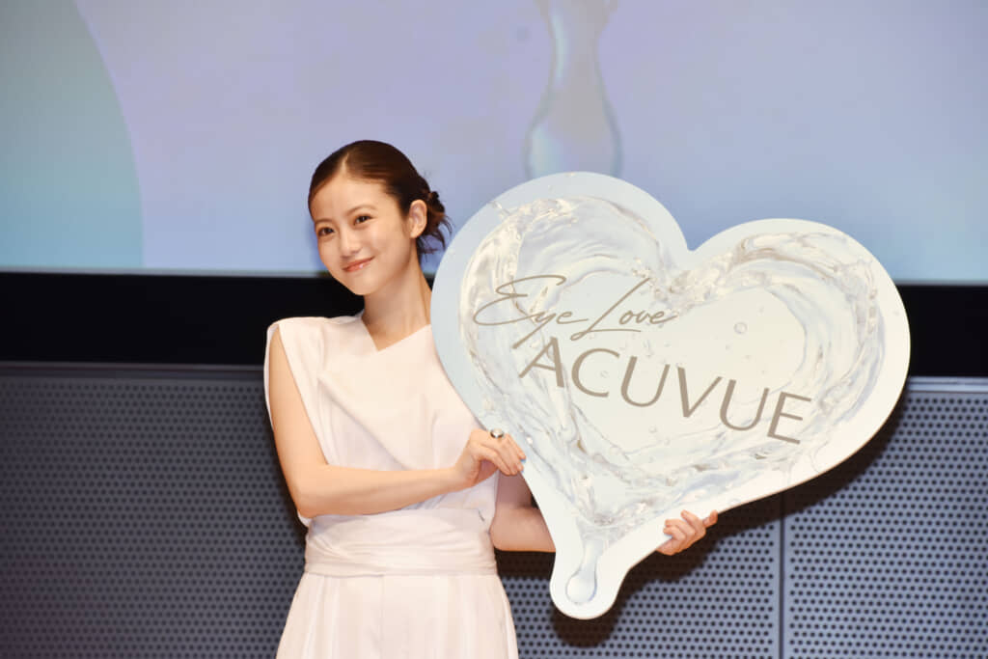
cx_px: 494
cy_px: 330
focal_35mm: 232
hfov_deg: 8.9
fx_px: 6381
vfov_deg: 5.9
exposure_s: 1/250
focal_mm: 155
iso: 800
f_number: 8
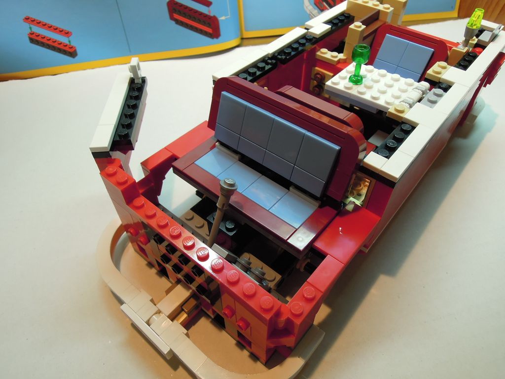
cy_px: 190
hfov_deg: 71.6
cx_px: 252
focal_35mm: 24
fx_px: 350
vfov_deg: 56.8
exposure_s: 1/30
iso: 160
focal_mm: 4.3
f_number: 2.8
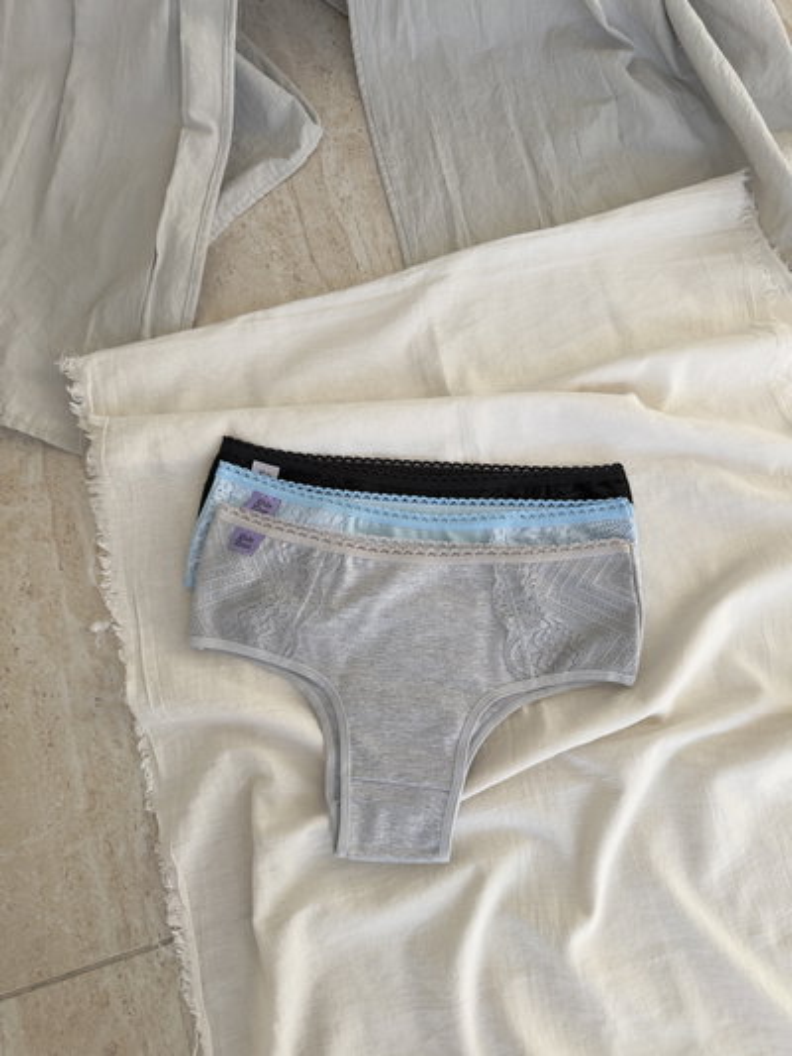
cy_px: 528
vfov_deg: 71.6
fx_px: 732
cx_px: 396
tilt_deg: -77.2
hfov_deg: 56.8
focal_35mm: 24
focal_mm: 6.76
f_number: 1.78
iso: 80
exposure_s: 1/329
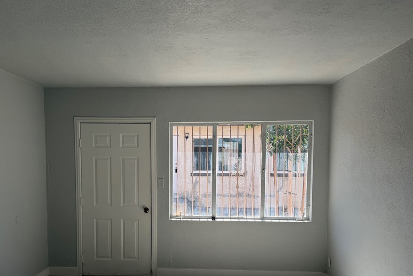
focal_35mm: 30
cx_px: 186
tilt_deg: -4.4
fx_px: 344
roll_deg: -0.5
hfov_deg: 61.8
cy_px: 183
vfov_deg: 43.0
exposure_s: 1/1230
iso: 80
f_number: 1.78
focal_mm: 6.76
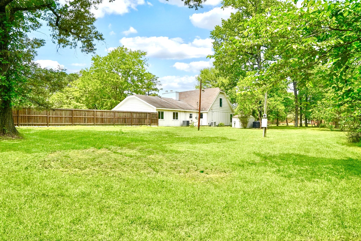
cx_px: 180
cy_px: 120
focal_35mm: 24
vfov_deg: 53.1
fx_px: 241
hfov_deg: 73.7
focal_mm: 24
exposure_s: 1/1250
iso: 500
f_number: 8
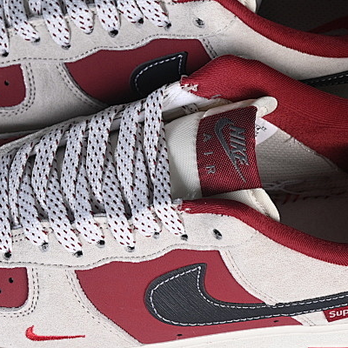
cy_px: 132
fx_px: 1956
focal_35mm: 172
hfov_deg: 10.2
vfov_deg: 10.2
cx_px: 154
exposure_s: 1/80
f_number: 7.1
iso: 160
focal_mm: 50
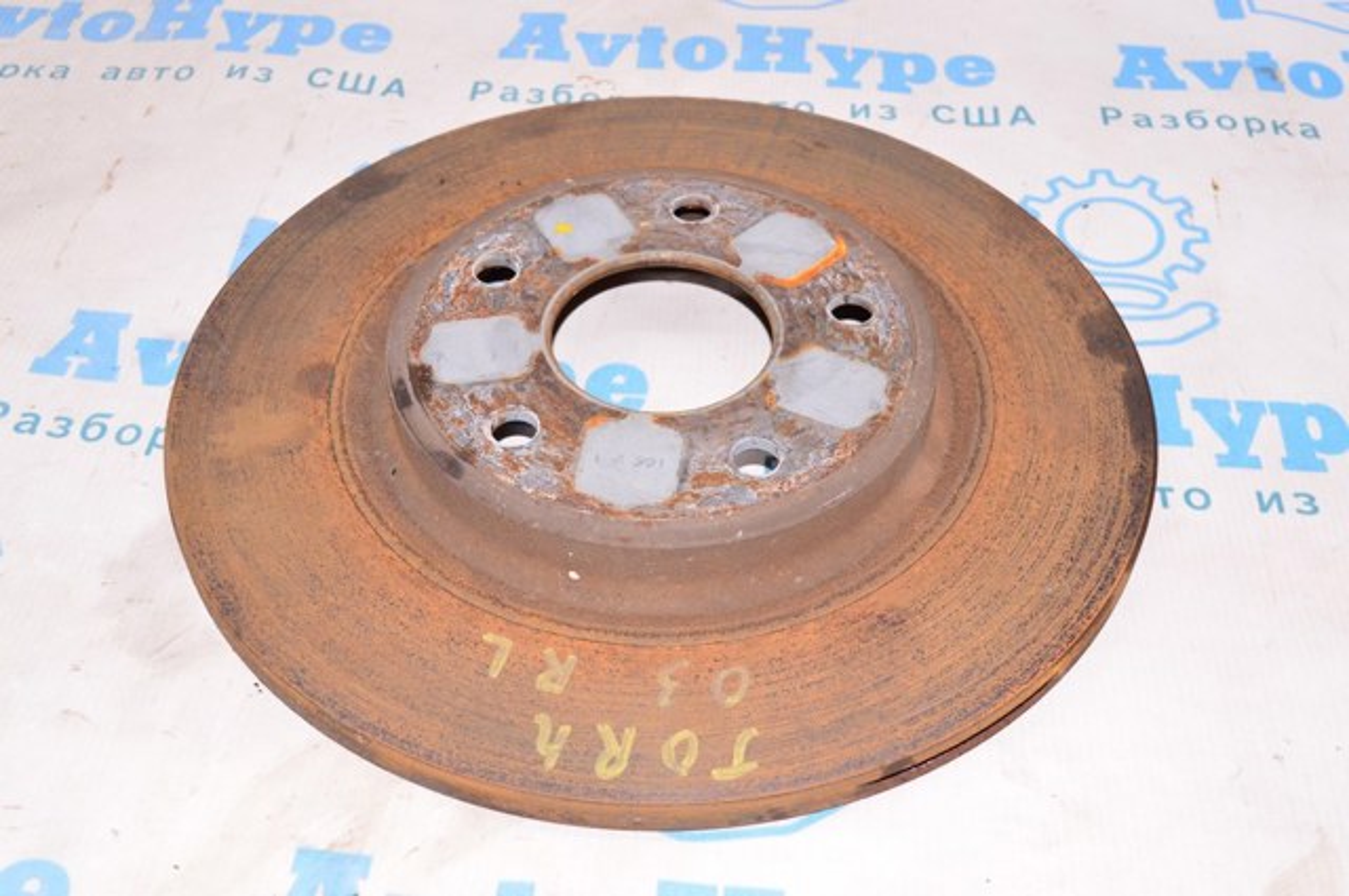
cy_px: 448
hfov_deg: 46.5
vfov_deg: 31.8
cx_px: 674
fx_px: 1572
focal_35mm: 42
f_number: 8
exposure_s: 1/160
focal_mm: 28
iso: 1600
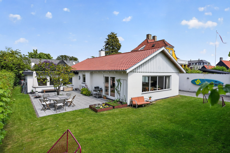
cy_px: 76
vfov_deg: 61.9
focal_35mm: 20
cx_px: 115
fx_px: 128
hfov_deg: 84.0
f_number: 8
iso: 400
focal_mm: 20
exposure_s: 1/640
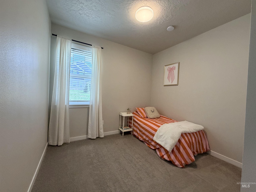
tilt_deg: -1.0
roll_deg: -2.6
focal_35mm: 14
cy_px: 96
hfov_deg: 102.1
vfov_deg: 85.7
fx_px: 104
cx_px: 128
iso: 320
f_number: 2.2
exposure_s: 1/120
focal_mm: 2.22
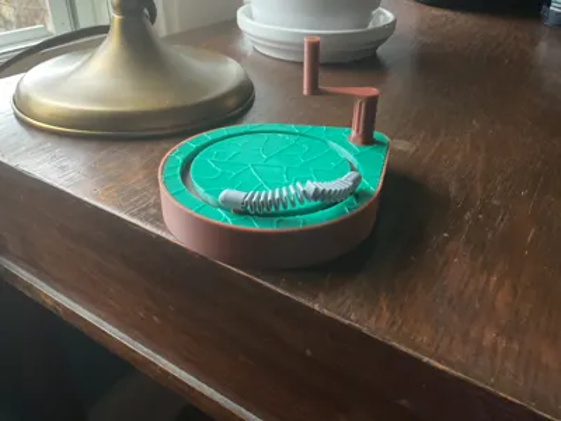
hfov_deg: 61.7
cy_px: 210
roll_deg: -1.6
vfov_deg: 48.2
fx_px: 470
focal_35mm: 29
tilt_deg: -36.1
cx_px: 280
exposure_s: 1/30
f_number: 1.8
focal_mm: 3
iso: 500
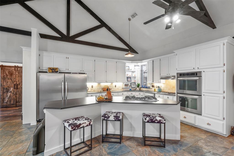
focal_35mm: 16
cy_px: 78
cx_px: 117
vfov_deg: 73.7
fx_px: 104
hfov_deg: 96.8
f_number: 9
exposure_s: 1/1.25
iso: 250
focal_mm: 16
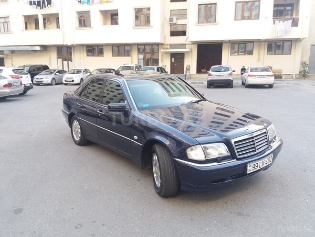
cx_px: 158
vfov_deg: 49.7
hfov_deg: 63.4
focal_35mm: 28
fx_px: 255
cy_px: 118
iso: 80
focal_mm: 3.7
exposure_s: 1/50
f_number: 1.9
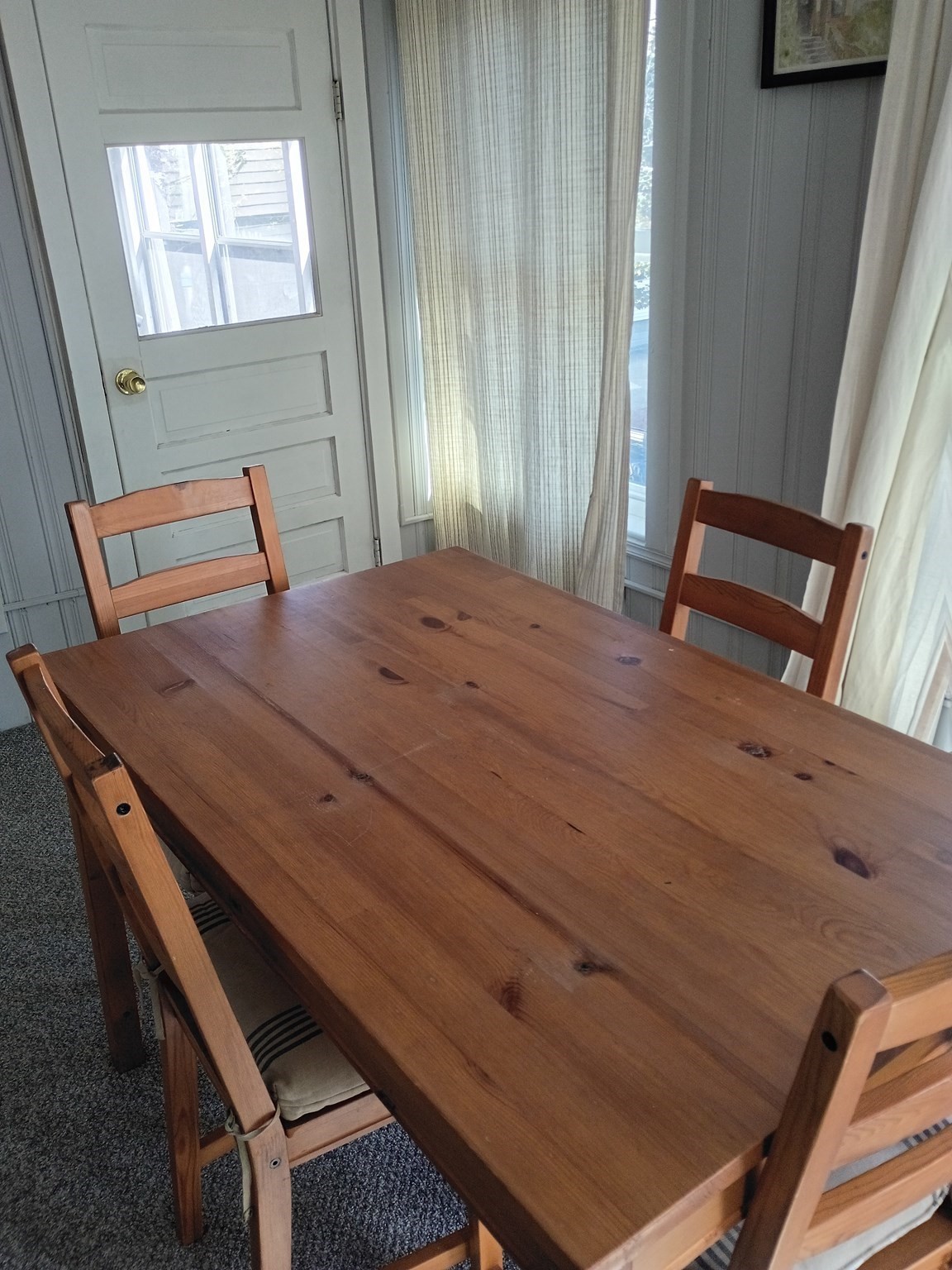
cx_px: 476
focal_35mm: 29
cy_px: 635
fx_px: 1063
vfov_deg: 61.7
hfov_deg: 48.2
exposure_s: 1/120
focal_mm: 4.27
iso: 205
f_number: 1.8
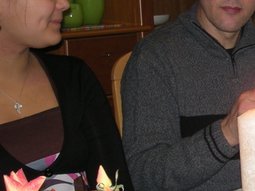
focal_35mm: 98
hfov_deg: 19.1
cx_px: 293
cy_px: 46
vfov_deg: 15.0
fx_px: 722
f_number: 2.8
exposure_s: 1/30
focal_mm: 5.7
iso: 67
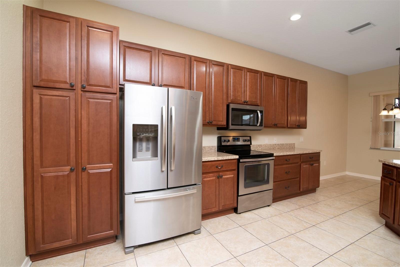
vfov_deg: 73.8
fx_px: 178
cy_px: 134
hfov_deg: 96.7
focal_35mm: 16
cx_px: 200
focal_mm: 16
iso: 500
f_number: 6.3
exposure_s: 1/50
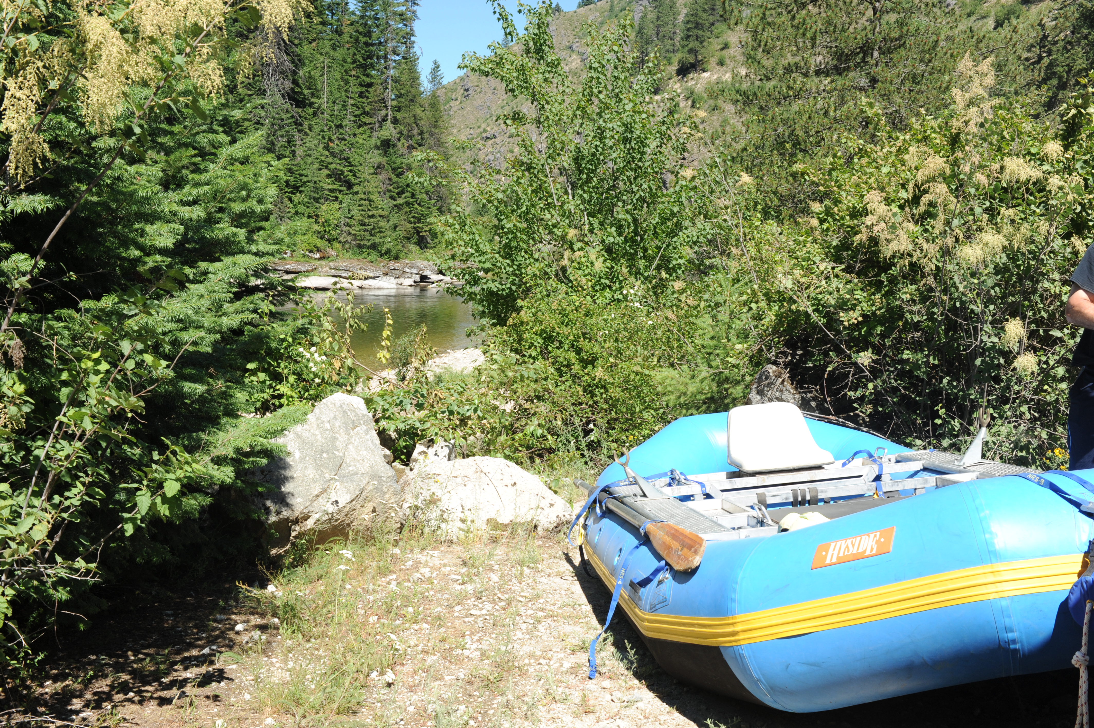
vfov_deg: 37.8
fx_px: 1063
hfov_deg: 54.5
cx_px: 547
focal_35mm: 35
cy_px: 364
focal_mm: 35
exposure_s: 1/320
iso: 500
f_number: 13
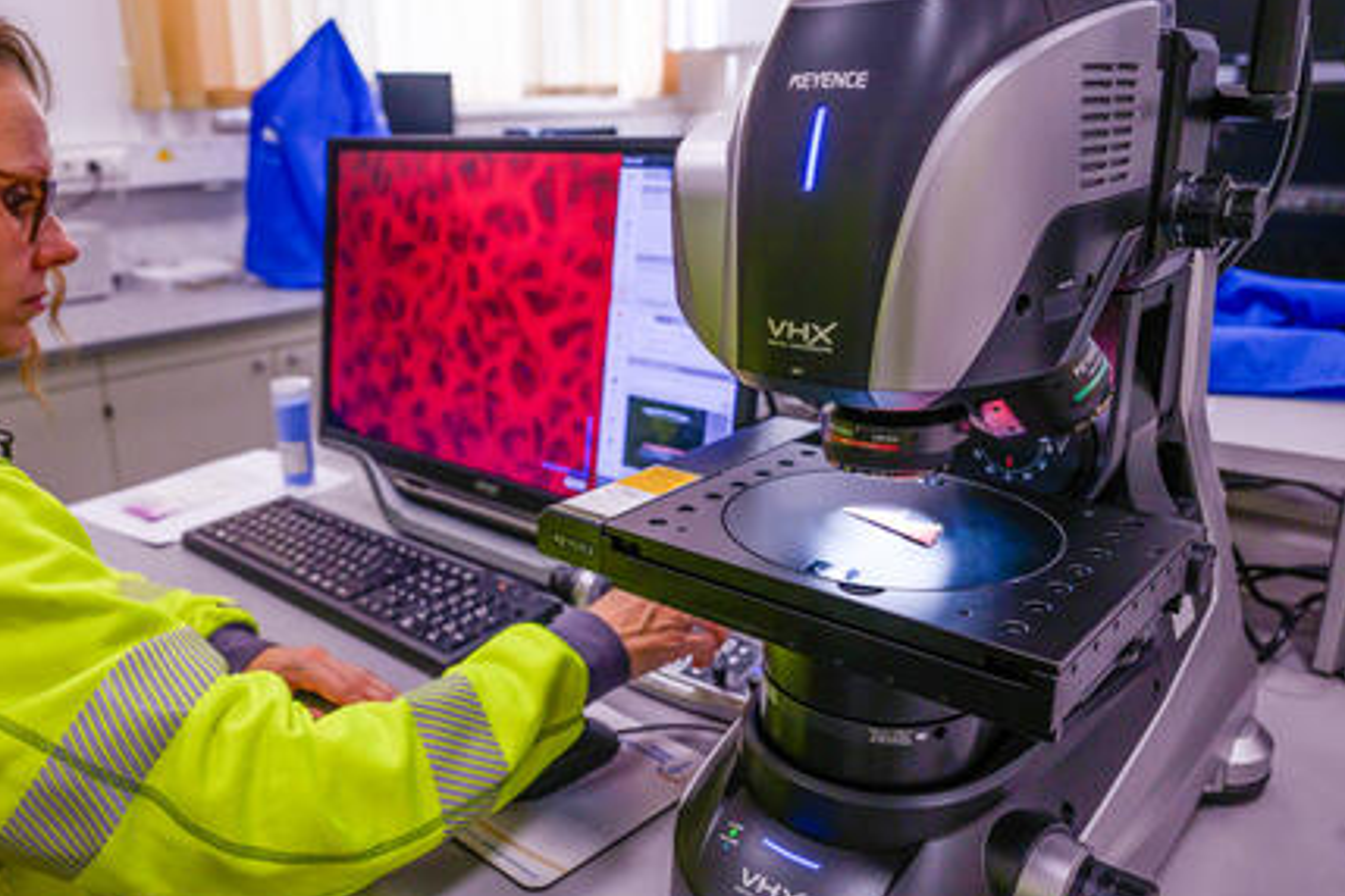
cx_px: 555
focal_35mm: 30
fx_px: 1121
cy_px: 425
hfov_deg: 61.5
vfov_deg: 43.6
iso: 1000
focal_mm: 24
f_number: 4
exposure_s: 1/640
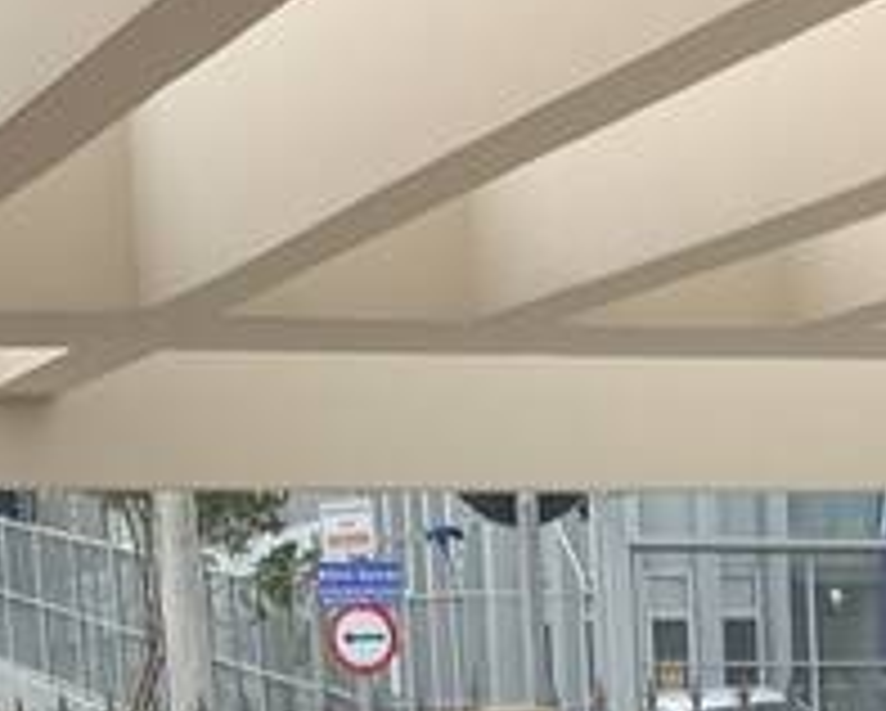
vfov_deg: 10.2
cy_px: 1436
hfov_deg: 13.7
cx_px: 846
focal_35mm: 139
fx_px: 3648
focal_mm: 4.25
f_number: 1.8
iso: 25
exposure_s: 1/334
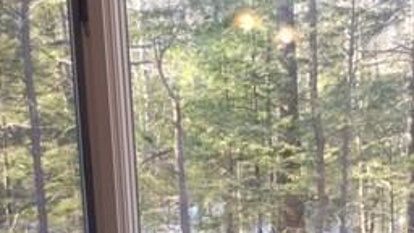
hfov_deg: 26.5
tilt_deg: -15.2
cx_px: 312
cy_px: 345
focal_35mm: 79
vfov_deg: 14.3
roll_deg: +1.1
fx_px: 867
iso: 32
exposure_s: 1/40
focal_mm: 4.15
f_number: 2.2
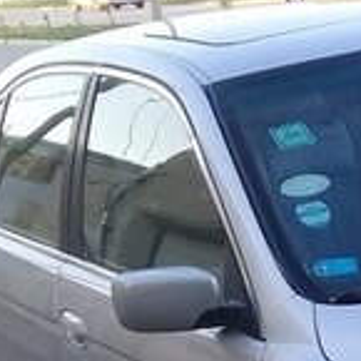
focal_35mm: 125
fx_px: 1475
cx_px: 530
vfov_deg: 13.3
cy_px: 522
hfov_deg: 13.2
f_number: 2.2
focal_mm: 3.3
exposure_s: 1/114
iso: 50
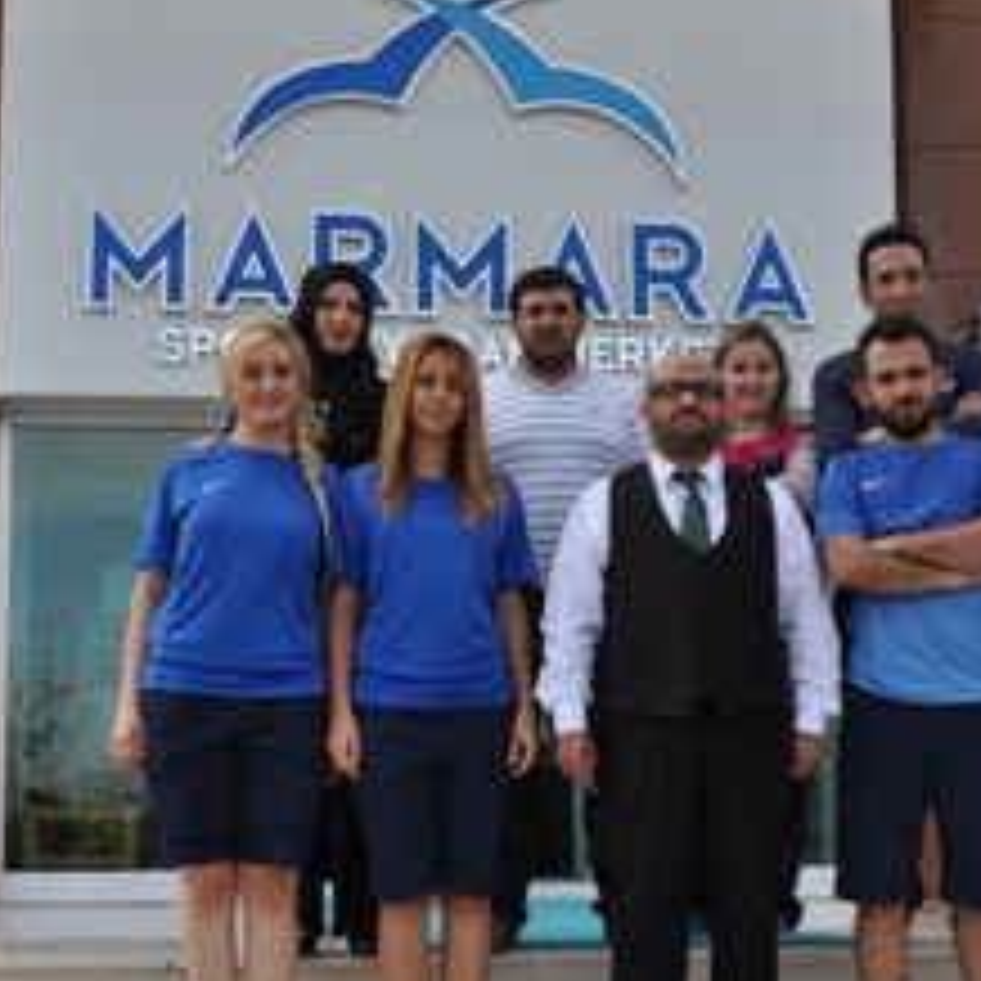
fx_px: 2180
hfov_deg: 25.3
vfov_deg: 25.3
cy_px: 558
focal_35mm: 68
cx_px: 562
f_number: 8
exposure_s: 1/250
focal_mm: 26
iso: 200
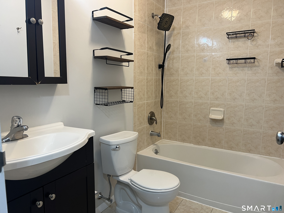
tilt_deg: -8.1
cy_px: 106
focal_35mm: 26
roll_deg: -0.6
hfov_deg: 67.3
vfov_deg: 53.1
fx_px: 213
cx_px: 142
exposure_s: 1/60
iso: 100
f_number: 1.5
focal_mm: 5.7
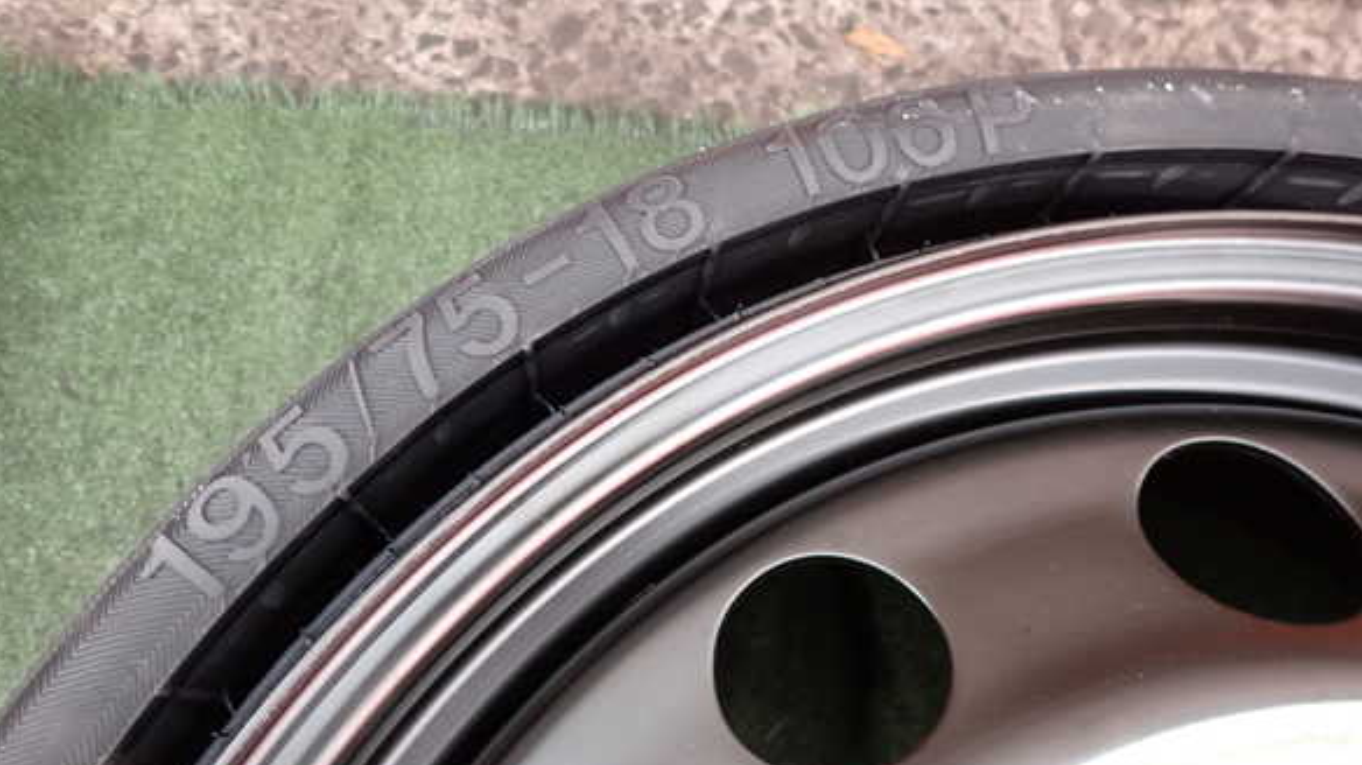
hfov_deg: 67.9
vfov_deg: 41.4
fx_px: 1011
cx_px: 686
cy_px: 392
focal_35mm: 28
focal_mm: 4.5
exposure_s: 1/30
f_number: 2
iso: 320
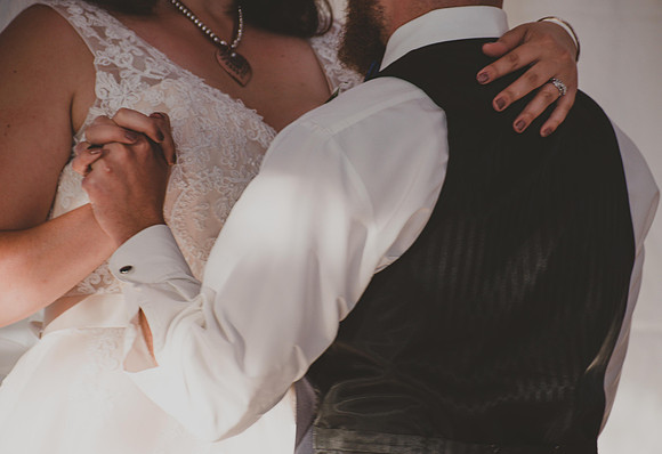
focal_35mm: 237
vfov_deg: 5.9
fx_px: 4404
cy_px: 227
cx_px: 341
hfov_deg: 8.6
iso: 110
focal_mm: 155
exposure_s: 1/125
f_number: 5.6
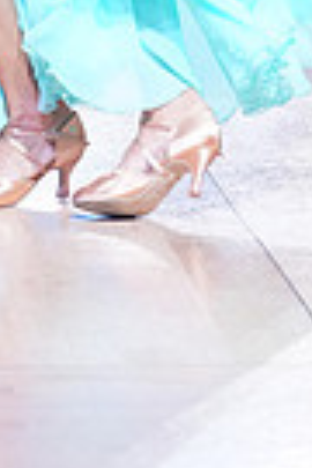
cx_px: 47
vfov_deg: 6.5
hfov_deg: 4.4
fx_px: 4030
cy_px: -468
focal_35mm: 310
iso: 2000
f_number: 2.8
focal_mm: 72
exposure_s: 1/500
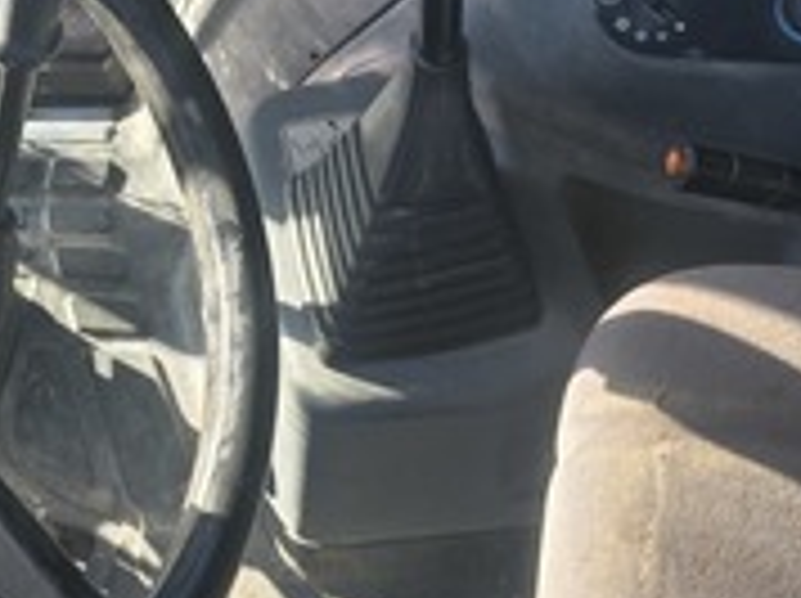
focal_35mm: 71
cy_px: -108
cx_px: 362
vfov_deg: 19.5
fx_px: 1641
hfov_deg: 27.4
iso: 12
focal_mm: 6.3
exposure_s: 1/100
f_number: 1.7
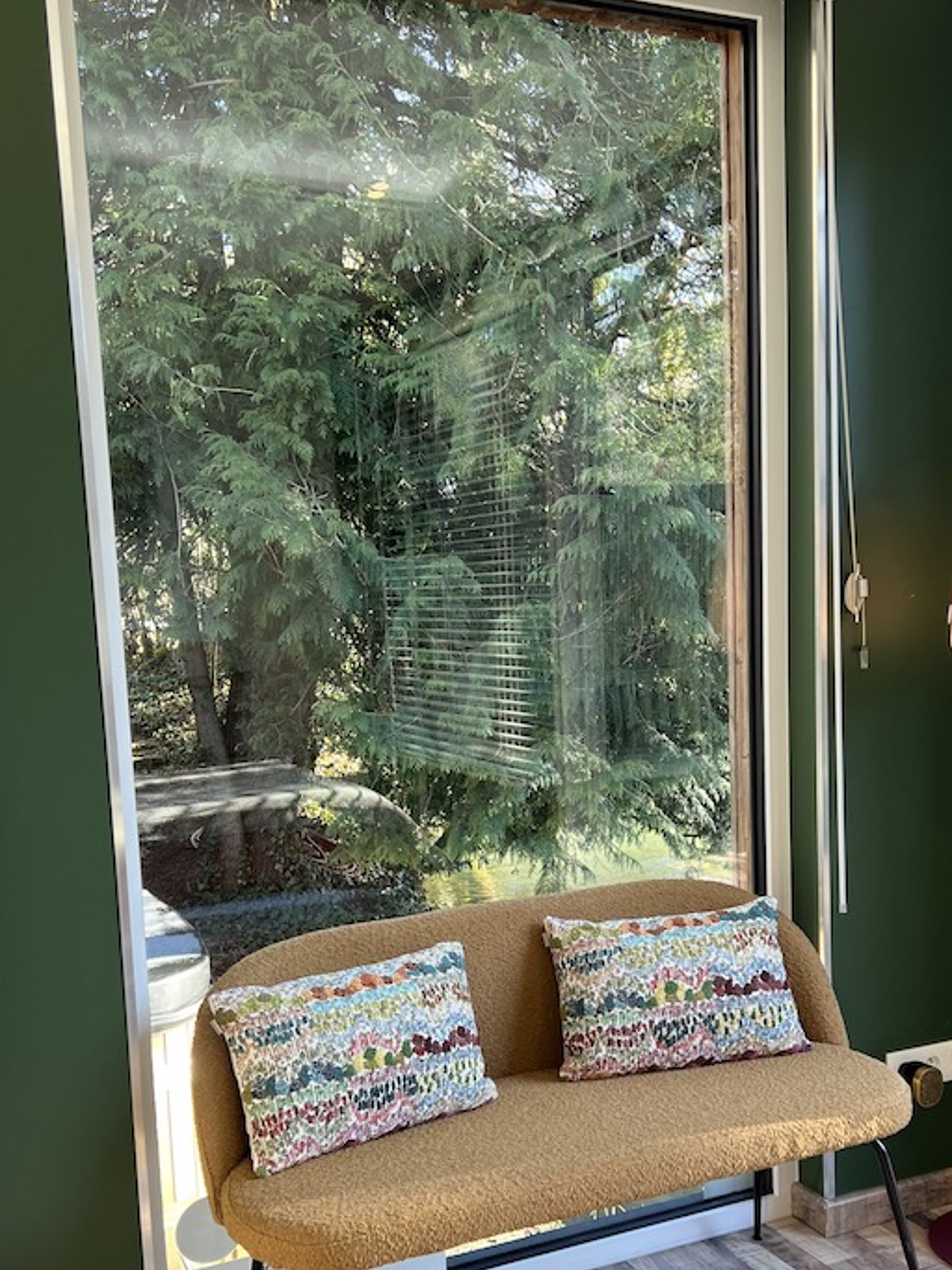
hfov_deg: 36.8
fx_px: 1431
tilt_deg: -6.3
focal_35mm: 39
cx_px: 530
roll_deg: +3.1
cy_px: 762
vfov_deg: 47.6
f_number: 1.5
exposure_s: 1/100
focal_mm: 5.7
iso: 64
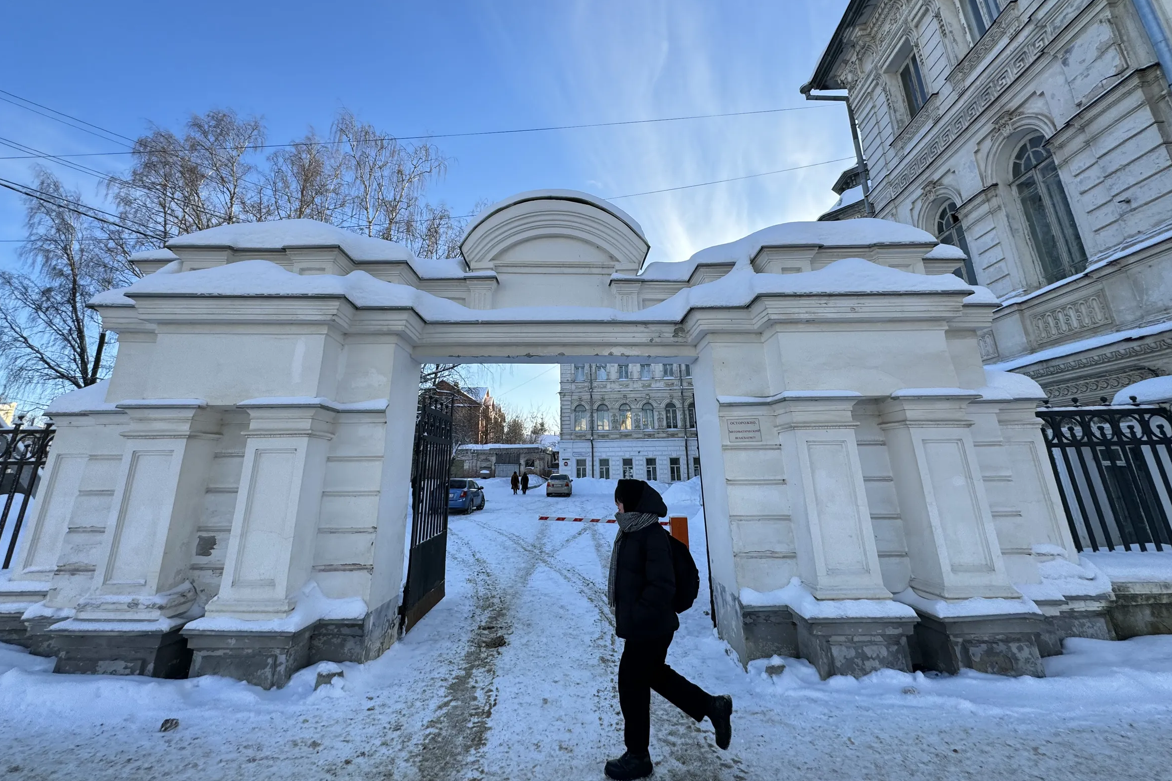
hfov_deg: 100.4
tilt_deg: +17.3
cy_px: 331
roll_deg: +0.3
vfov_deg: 76.8
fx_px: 488
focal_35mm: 15
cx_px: 569
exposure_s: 1/669
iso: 40
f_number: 2.2
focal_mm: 2.22
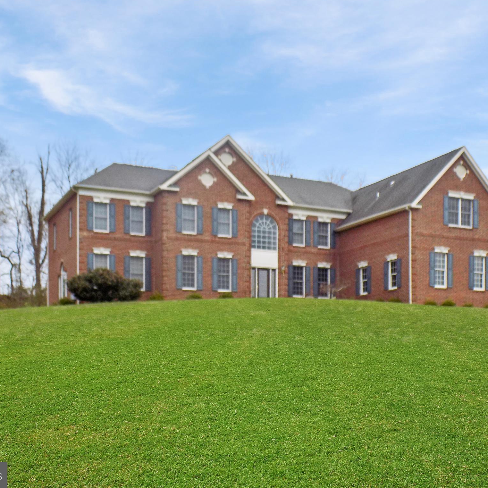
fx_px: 702
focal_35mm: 44
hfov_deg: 38.3
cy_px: 242
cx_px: 255
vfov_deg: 38.3
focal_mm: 6.6
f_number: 3.5
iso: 80
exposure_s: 1/640
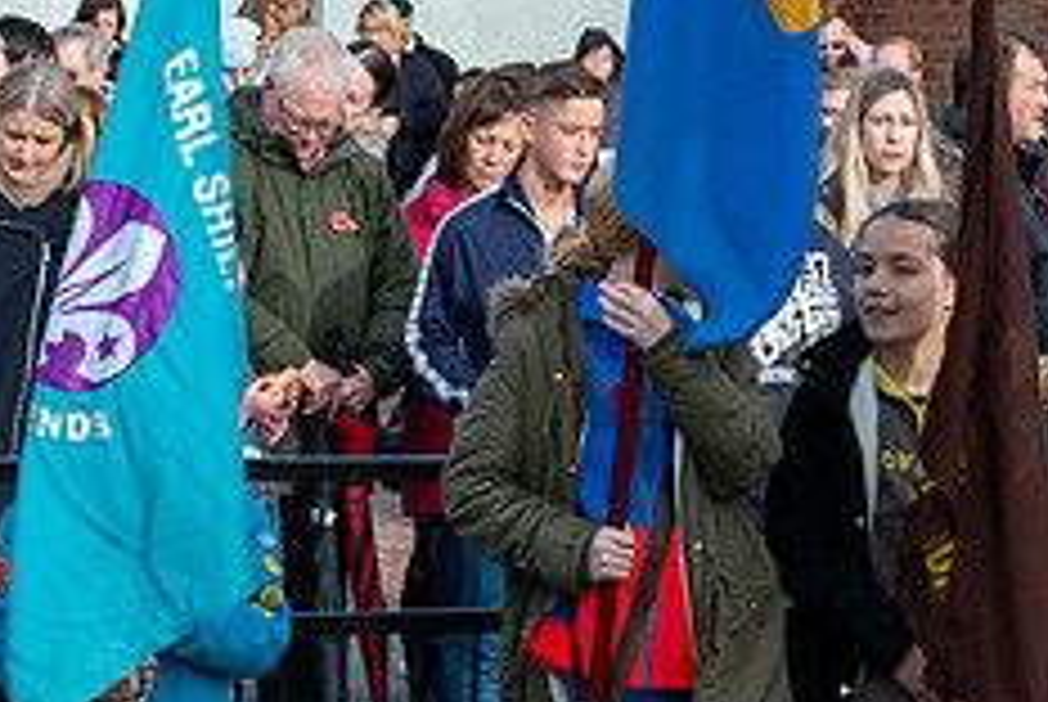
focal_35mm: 214
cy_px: 398
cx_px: 130
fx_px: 6238
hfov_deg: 9.6
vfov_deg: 6.4
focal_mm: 86
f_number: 10
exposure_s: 1/250
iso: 640
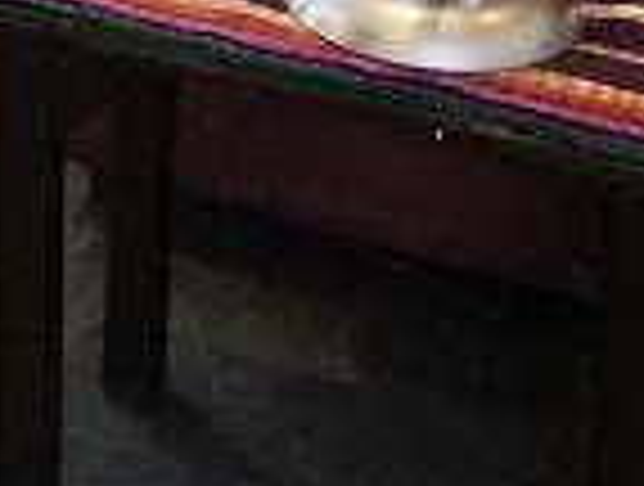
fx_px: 3227
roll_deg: -1.1
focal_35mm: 173
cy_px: -706
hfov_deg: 11.1
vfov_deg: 7.9
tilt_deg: -16.1
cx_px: -185
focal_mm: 3.3
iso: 40
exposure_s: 1/30
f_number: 2.4
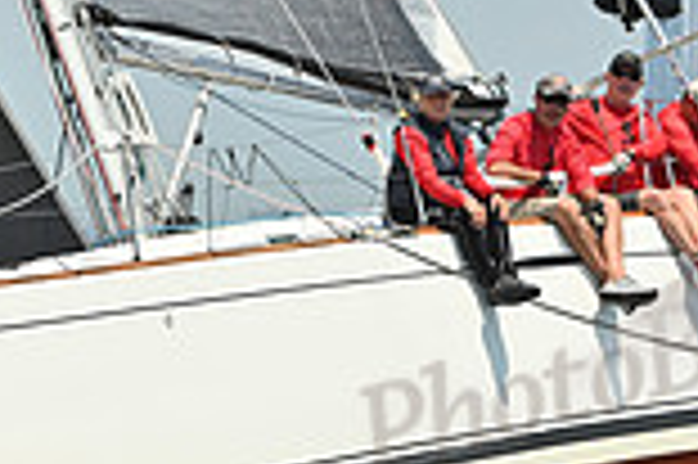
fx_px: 10517
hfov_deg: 3.8
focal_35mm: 543
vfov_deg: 2.5
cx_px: 131
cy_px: 187
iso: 320
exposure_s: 1/1250
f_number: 9
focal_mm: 145
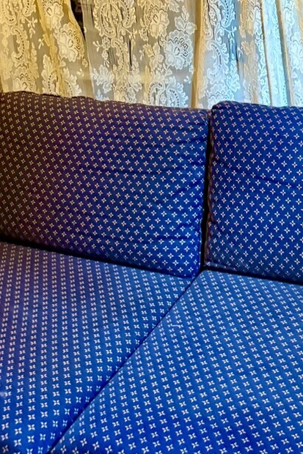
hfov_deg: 22.7
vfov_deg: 30.9
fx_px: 733
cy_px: -39
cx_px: 280
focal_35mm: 58
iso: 800
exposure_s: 1/30
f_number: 1.78
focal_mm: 6.76
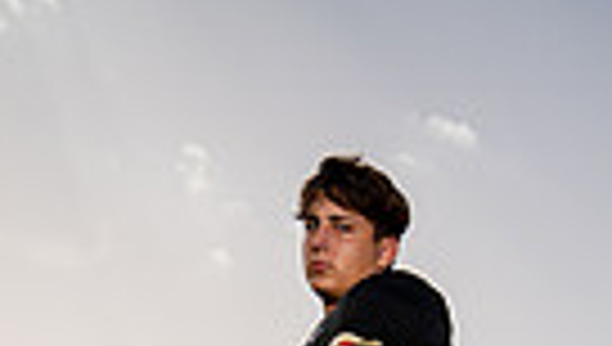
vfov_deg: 11.2
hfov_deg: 25.3
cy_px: 930
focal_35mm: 83
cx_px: 441
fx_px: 1349
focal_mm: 24
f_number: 4.5
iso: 100
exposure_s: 1/1250
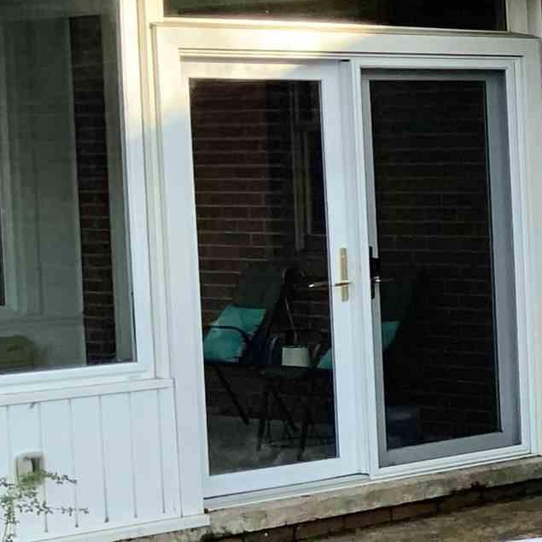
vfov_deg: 14.1
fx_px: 2197
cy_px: 283
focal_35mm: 124
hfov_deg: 11.6
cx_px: 1291
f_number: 1.8
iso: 16
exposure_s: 1/176
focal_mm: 3
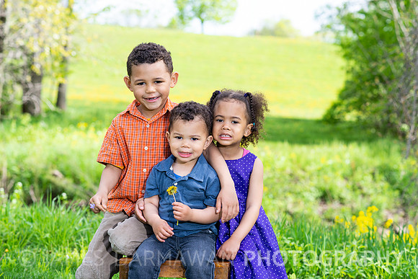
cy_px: 140
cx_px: 209
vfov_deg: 16.1
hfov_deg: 23.9
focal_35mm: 85
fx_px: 987
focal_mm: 85
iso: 100
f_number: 5
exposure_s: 1/200
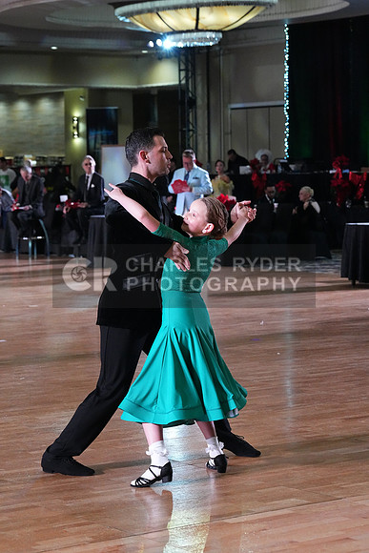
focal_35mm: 99
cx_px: 184
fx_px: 1521
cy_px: 276
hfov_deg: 13.8
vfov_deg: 20.6
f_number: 6.3
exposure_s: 1/400
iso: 10000
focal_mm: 99
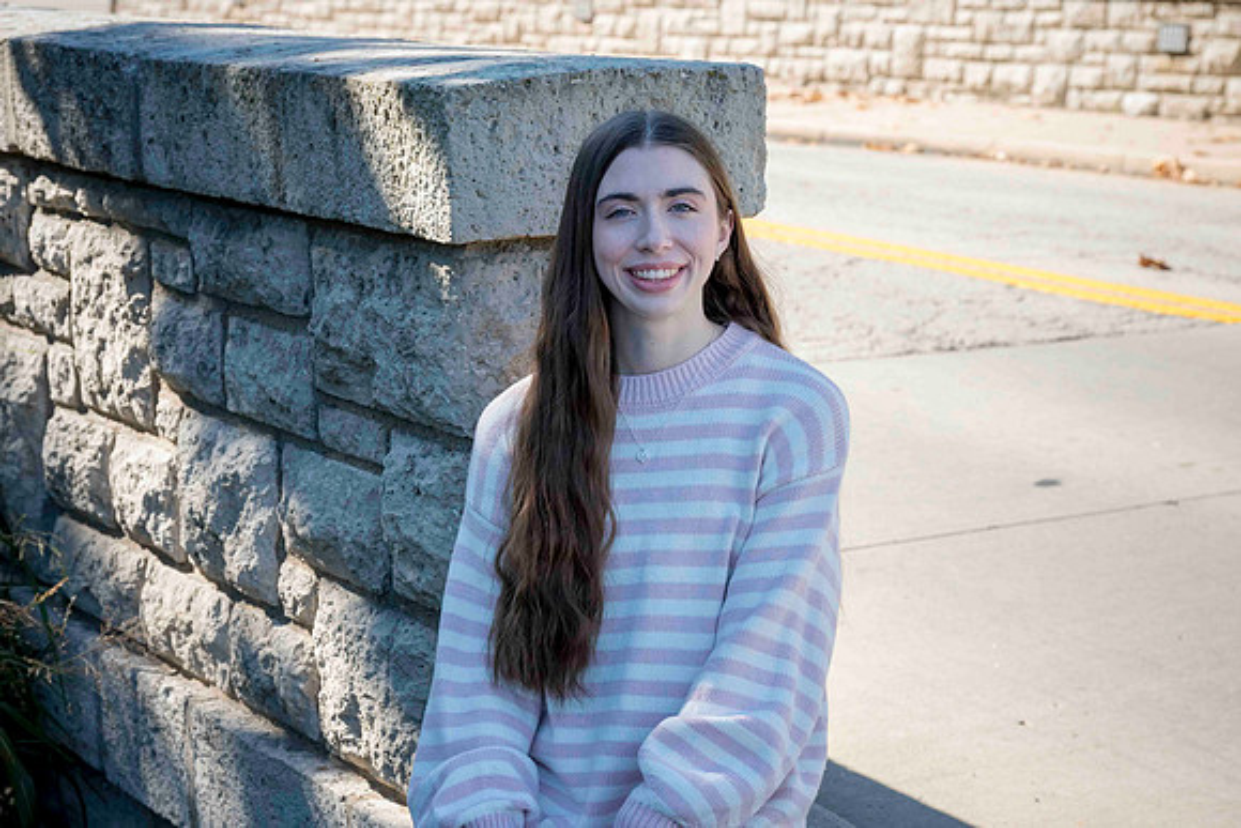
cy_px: 393
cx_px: 622
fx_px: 2660
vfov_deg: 17.7
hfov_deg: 26.3
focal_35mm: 77
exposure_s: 1/400
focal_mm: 72
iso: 400
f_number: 7.1
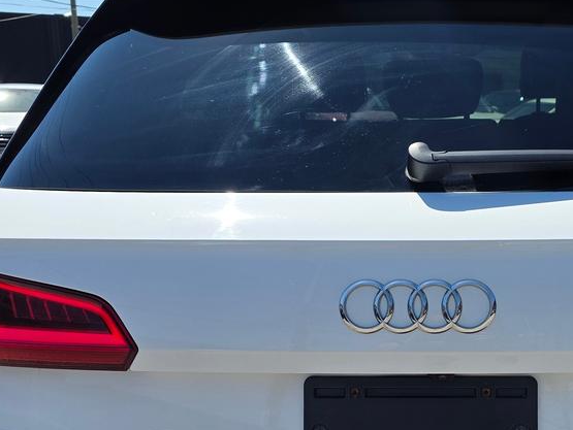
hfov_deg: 35.2
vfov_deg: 27.0
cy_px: 351
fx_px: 878
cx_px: 446
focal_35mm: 53
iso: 80
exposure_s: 1/5958
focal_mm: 6.3
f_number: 1.7
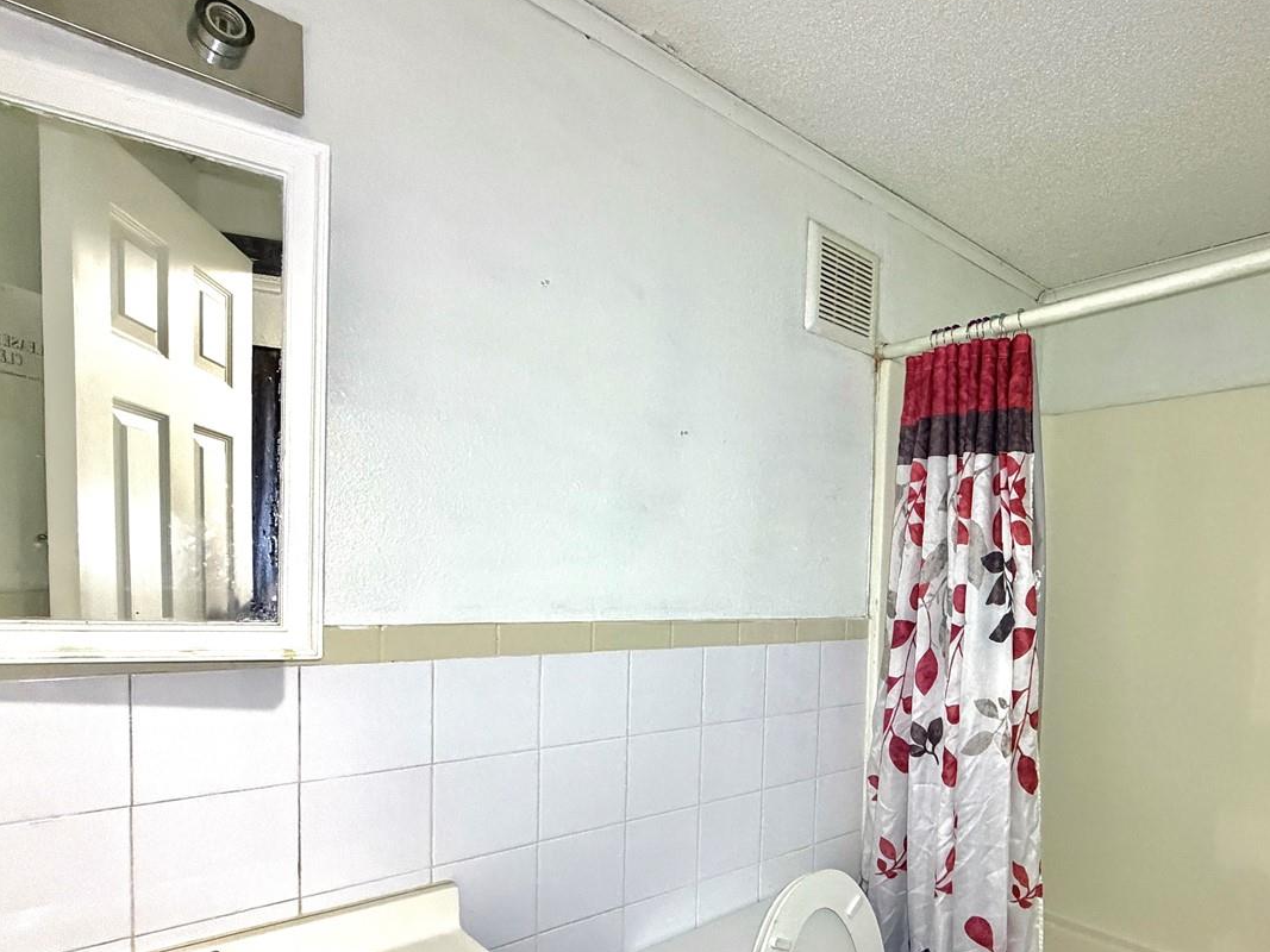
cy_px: 621
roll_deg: -1.7
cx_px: 912
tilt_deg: -3.0
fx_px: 770
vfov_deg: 62.1
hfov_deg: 74.7
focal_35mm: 21
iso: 640
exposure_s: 1/60
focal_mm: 2.22
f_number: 2.2
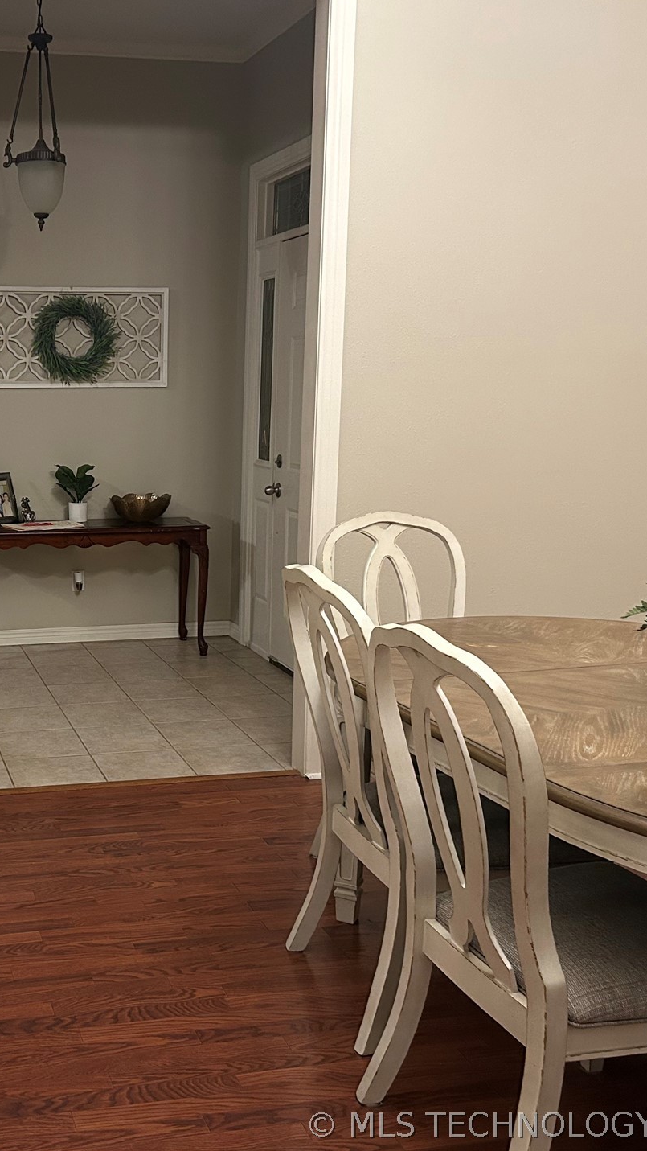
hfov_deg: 29.8
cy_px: 573
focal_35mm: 38
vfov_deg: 52.8
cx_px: 55
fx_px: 1159
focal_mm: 5.7
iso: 400
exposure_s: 1/60
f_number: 1.5
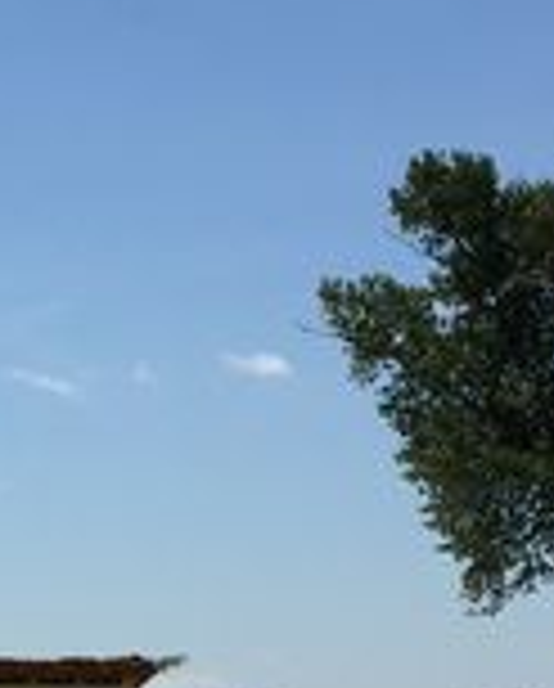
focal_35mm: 109
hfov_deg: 14.1
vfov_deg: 17.1
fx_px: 2227
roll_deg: +2.1
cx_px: 153
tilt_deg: +3.6
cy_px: 708
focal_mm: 4.15
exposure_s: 1/2326
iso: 32
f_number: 2.2
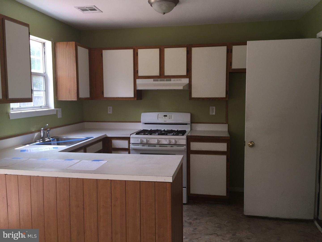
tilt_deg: -6.0
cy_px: 121
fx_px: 270
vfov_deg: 48.2
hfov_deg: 61.7
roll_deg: -1.7
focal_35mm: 29
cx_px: 161
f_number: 2.2
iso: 32
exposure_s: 1/65
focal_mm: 4.15
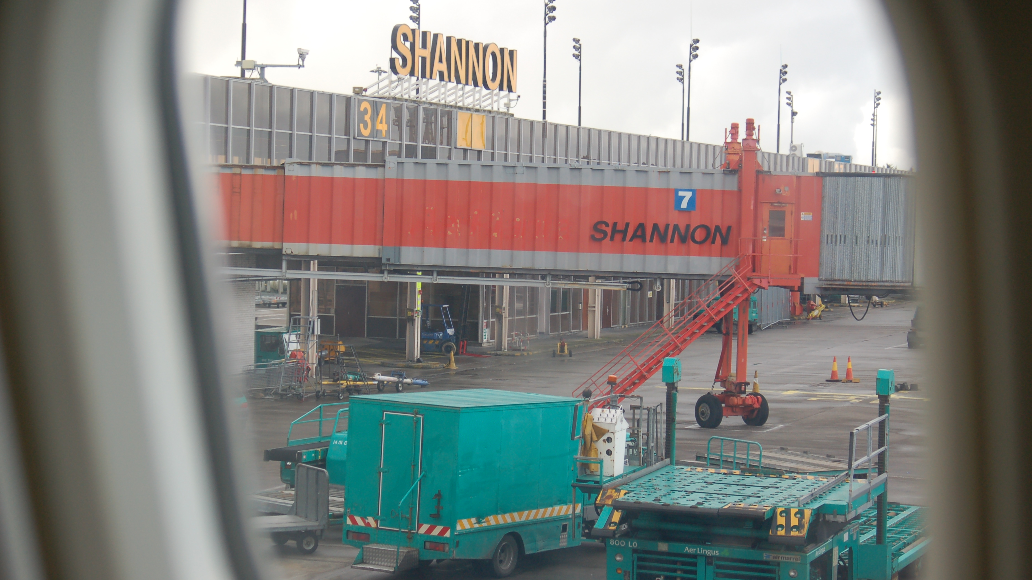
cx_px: 515
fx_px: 2162
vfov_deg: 15.3
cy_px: 259
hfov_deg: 26.9
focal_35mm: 79
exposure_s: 1/320
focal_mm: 50
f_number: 5.6
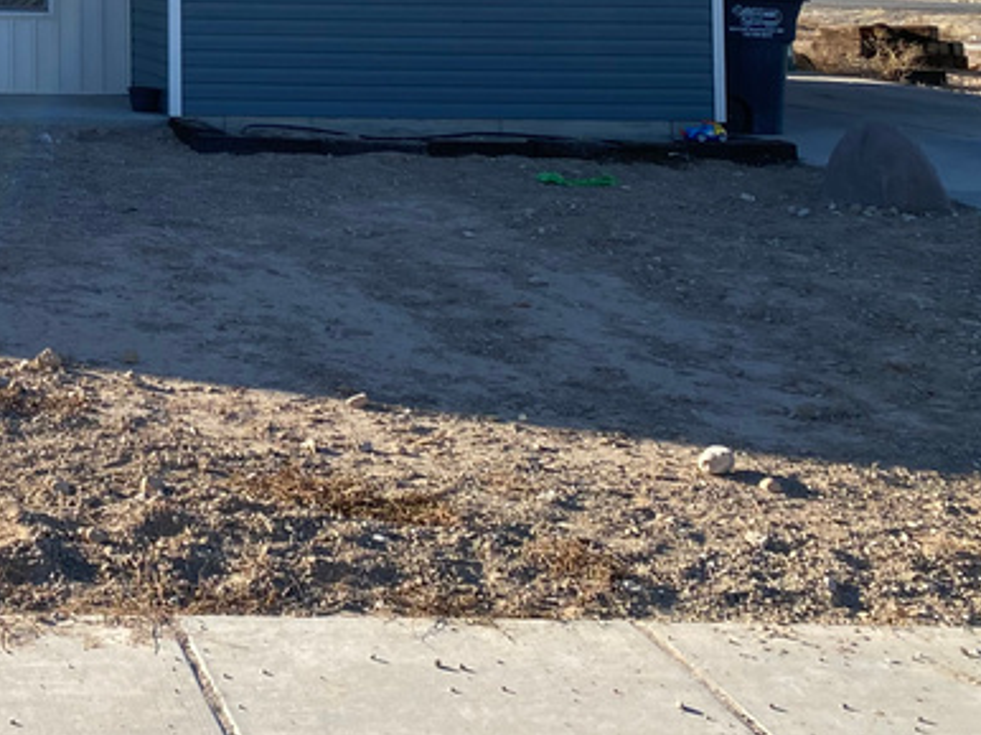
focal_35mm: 69
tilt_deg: +3.8
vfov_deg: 19.8
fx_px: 1954
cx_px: -147
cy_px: -191
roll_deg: -1.5
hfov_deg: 25.7
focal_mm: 4.25
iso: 32
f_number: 1.8
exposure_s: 1/2358
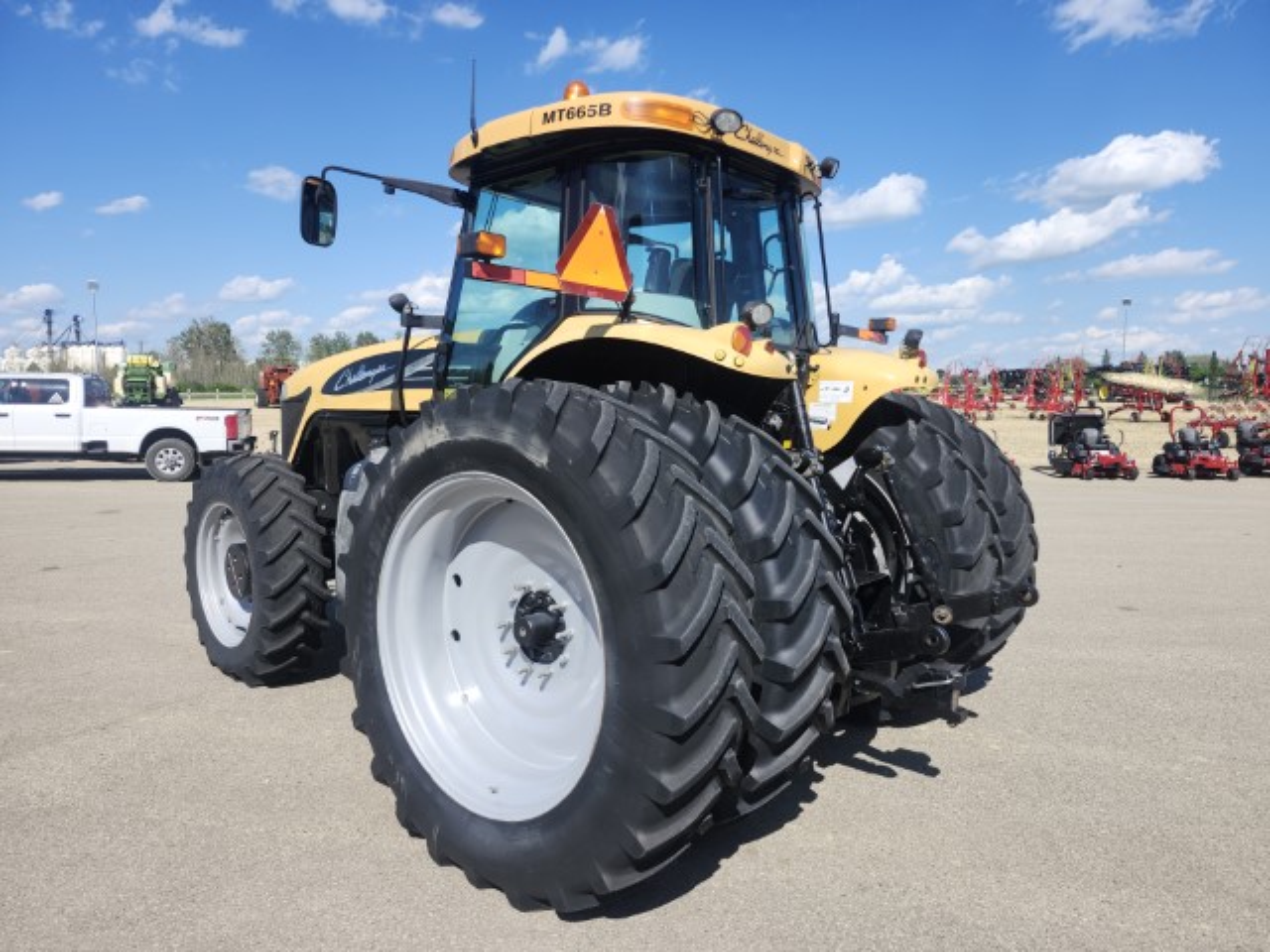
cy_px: 476
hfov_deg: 73.9
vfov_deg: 58.9
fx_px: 844
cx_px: 635
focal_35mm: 23
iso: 25
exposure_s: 1/1429
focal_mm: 5.54
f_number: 1.8
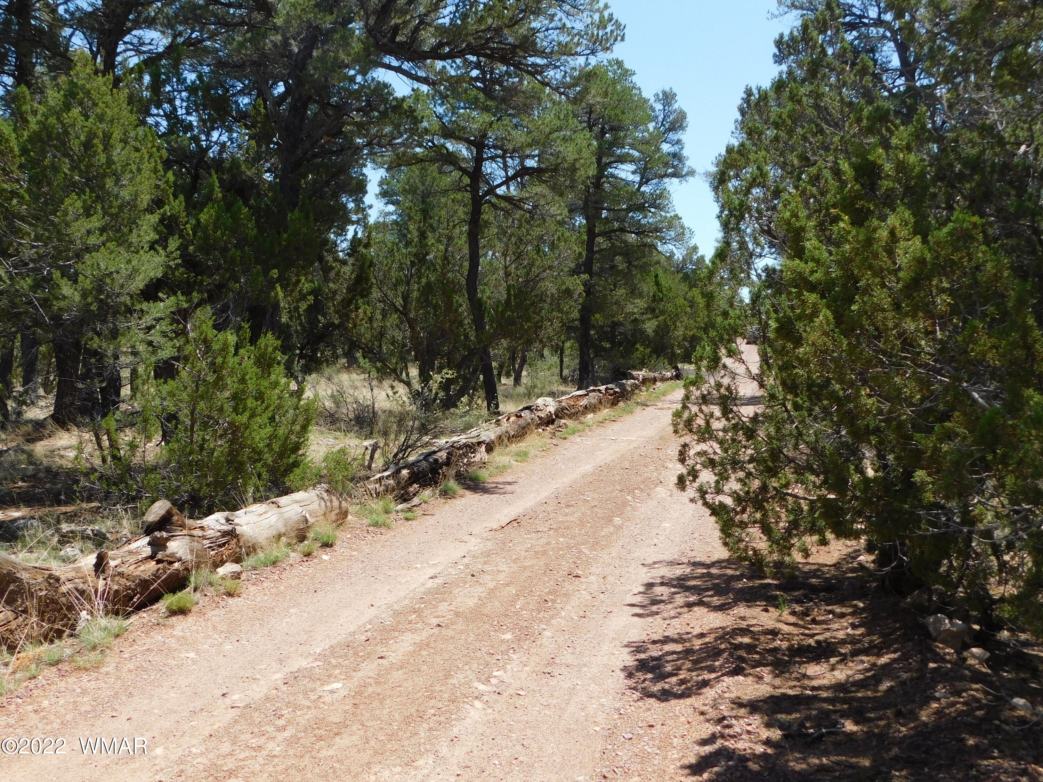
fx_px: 1085
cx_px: 522
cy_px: 391
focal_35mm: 36
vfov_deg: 39.7
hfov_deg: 51.4
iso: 125
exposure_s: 1/800
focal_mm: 6.3
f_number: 3.5
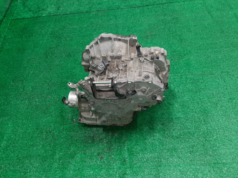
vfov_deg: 53.1
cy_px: 89
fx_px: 179
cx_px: 119
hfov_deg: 67.3
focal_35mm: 26
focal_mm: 3.93
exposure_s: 1/50
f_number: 1.7
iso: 145
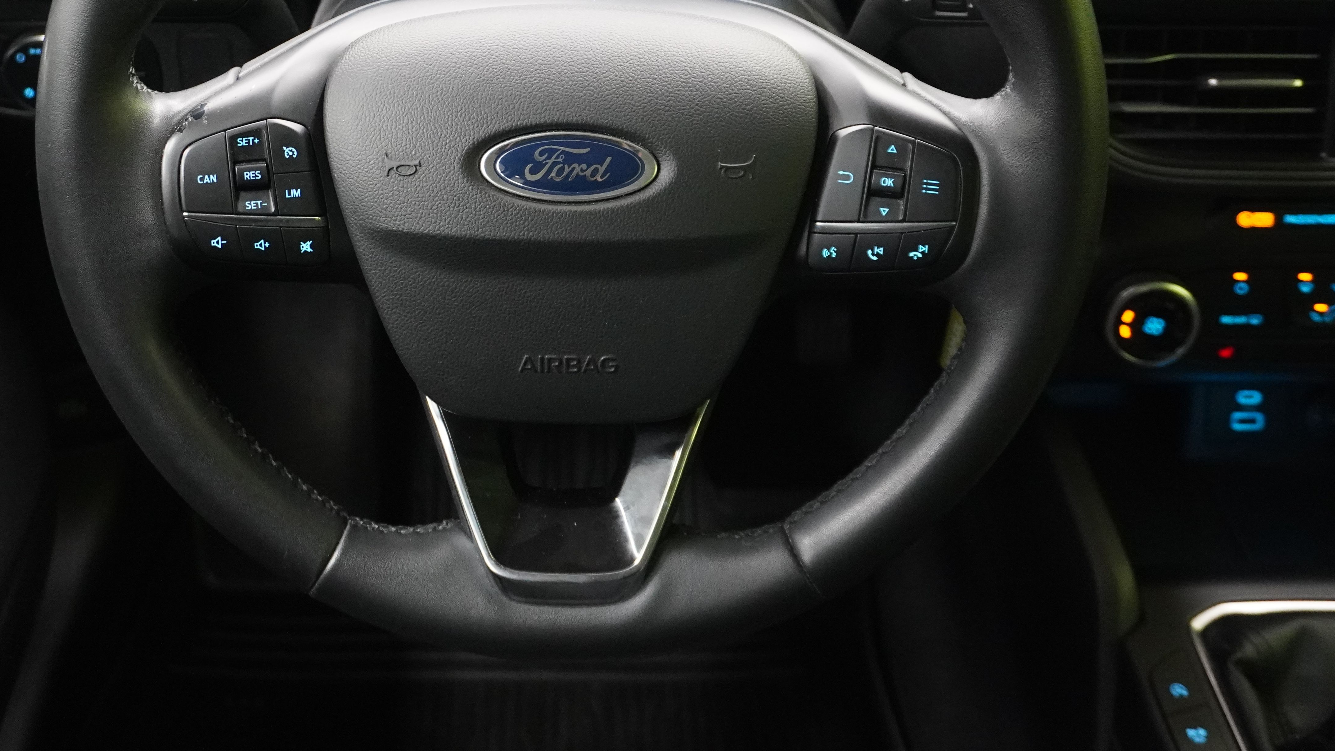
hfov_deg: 39.7
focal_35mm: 52
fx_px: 1841
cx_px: 554
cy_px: 143
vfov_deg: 22.7
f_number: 4.5
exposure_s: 1/40
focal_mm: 24
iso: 4000
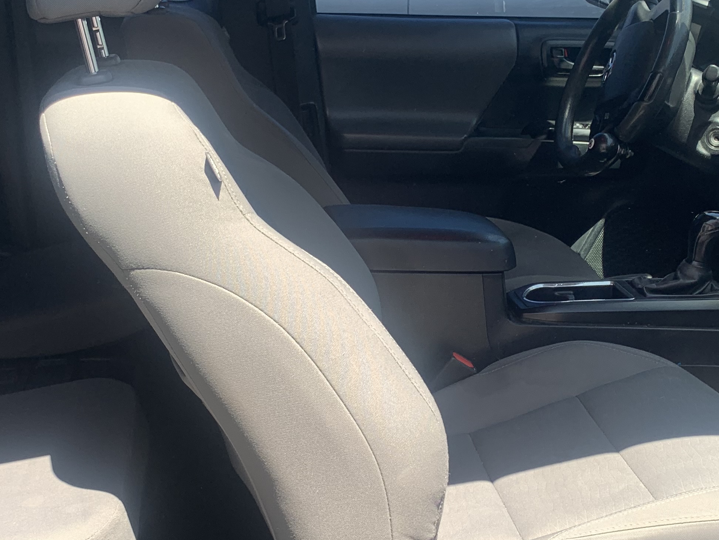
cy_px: 275
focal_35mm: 54
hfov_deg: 35.5
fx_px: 1122
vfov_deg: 27.0
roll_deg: -1.5
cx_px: 361
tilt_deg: -17.1
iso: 25
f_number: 1.8
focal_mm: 4.25
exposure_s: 1/303
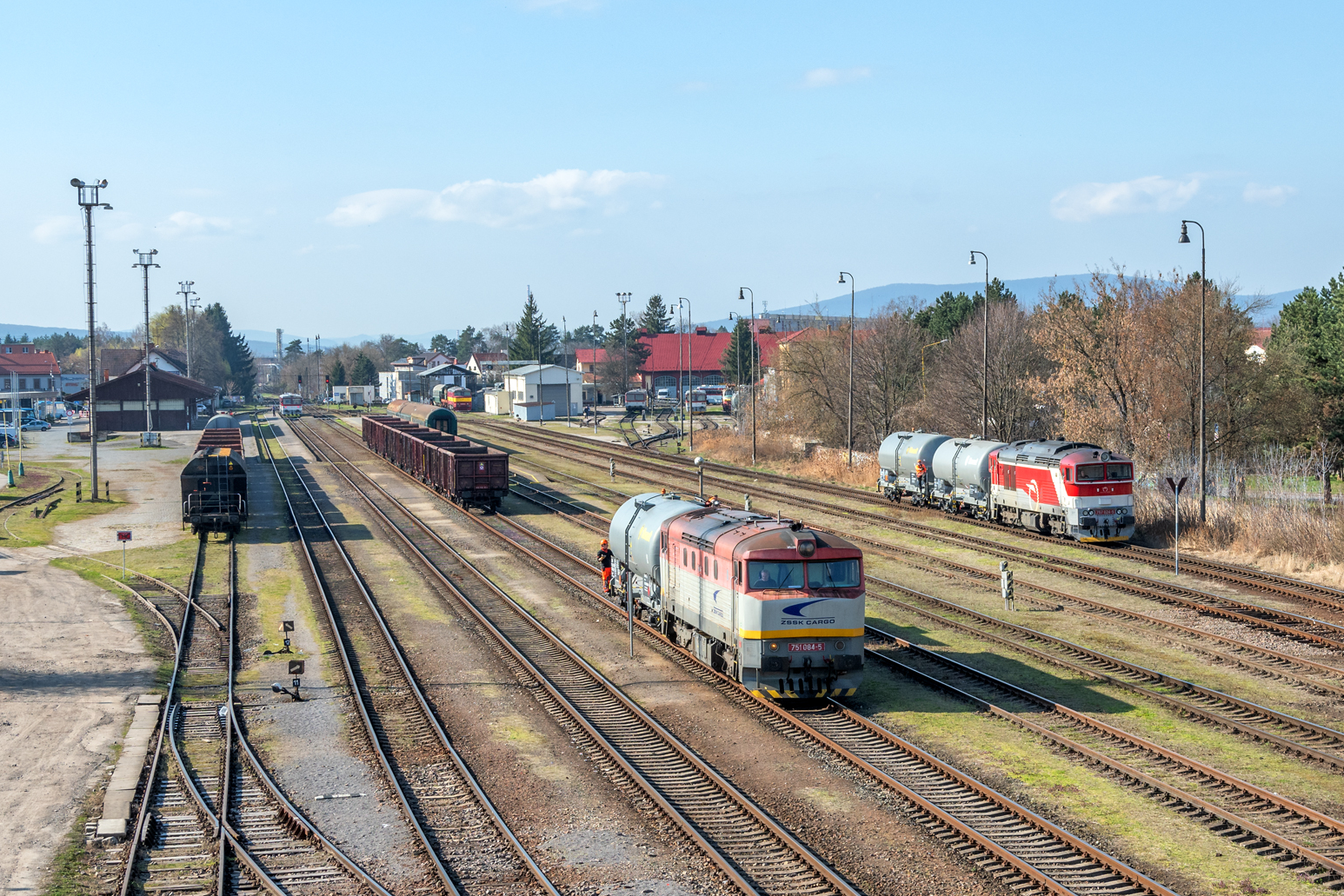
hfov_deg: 33.9
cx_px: 655
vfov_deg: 23.0
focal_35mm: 59
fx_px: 2203
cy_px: 461
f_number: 9
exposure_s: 1/640
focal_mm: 38
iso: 200
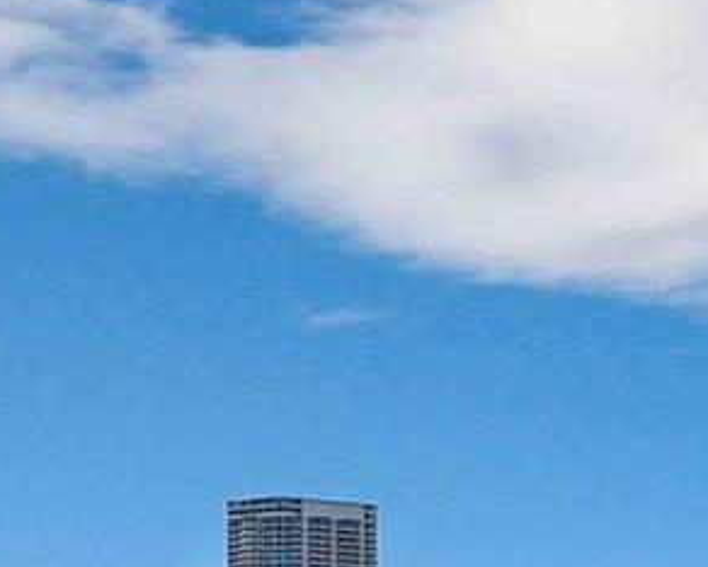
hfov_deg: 16.1
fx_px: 2369
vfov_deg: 11.8
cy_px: 1221
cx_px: -223
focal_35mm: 113
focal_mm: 8.38
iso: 140
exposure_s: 1/1000
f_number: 2.8
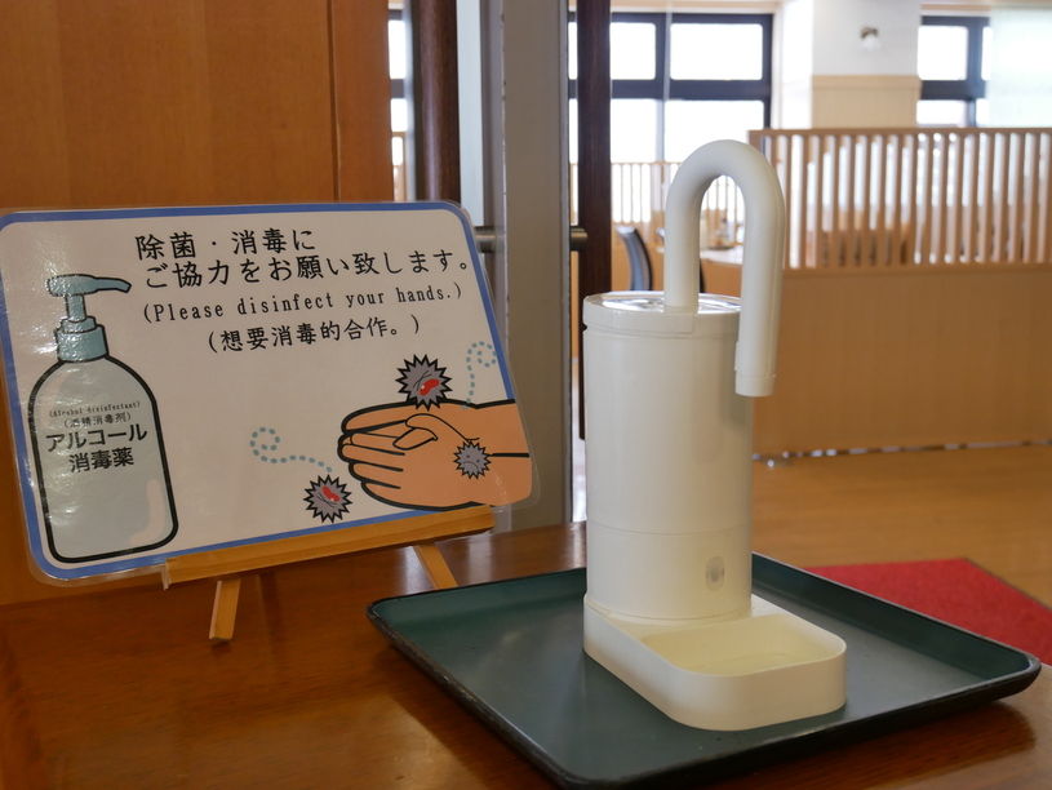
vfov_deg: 36.0
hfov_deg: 46.8
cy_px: 395
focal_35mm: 40
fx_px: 1216
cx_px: 526
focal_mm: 20
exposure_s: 1/60
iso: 800
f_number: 4.6
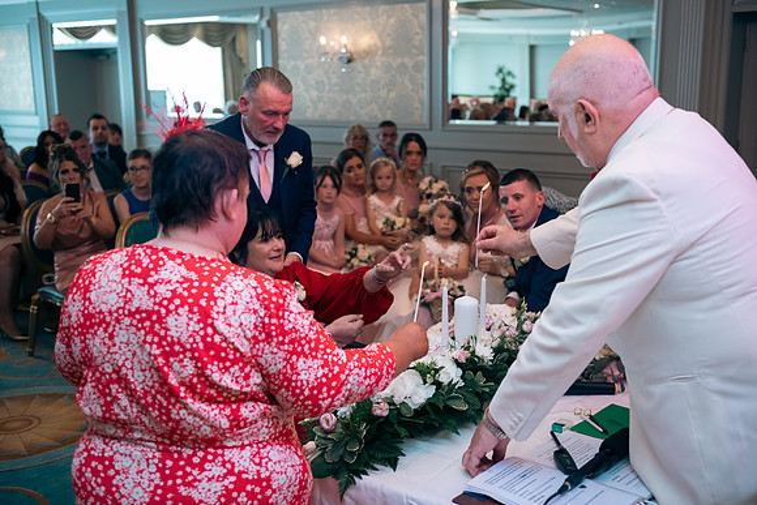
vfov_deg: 31.9
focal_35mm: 42
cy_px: 252
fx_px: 883
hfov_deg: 46.4
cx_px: 378
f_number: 3.5
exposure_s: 1/160
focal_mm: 42
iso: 640
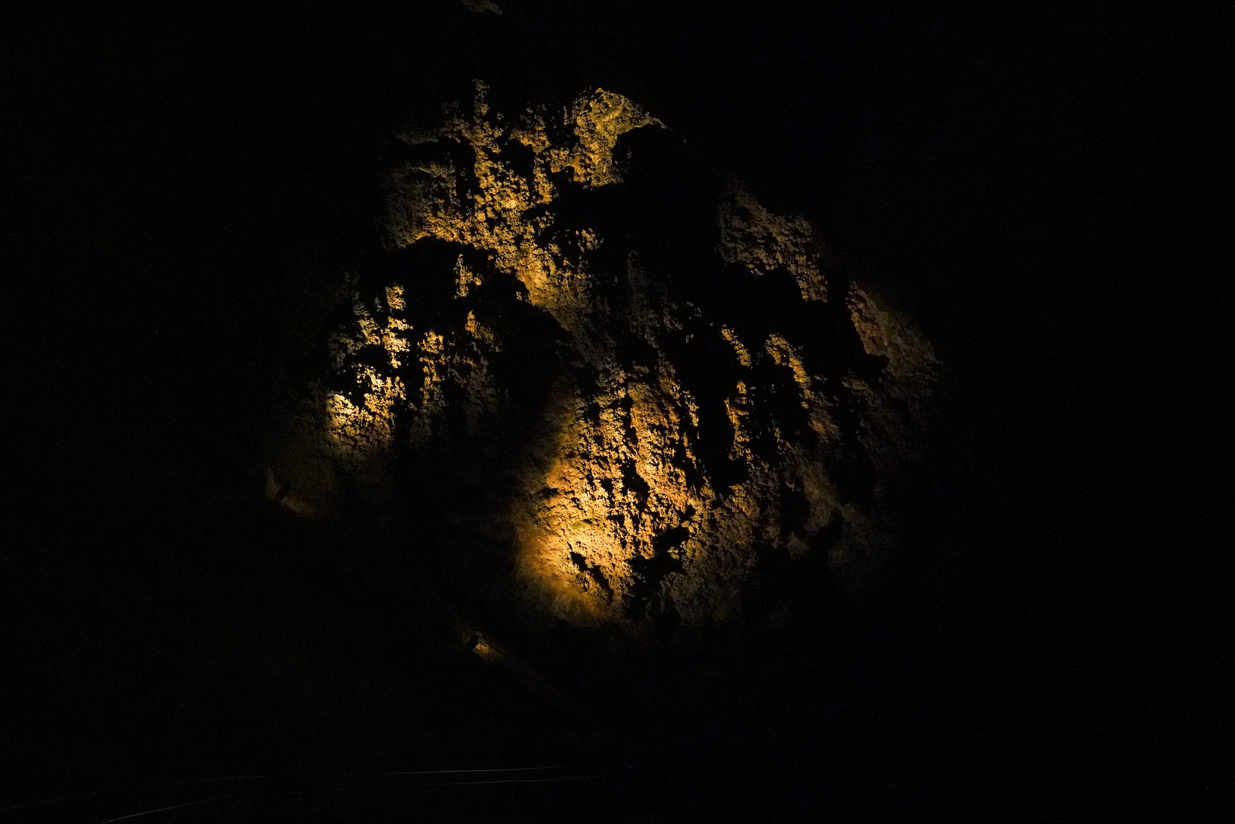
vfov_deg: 45.0
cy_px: 412
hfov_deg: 63.7
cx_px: 618
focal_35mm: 29
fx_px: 995
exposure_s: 1/80
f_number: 4
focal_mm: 29
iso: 12800
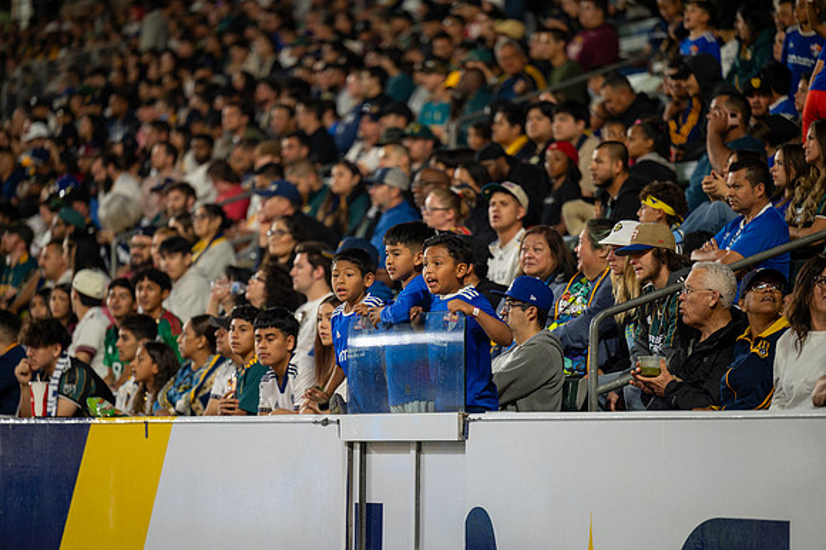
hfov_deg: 10.3
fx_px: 4586
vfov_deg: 6.9
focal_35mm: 200
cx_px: 413
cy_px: 275
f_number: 2.8
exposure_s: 1/200
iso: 1000
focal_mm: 200
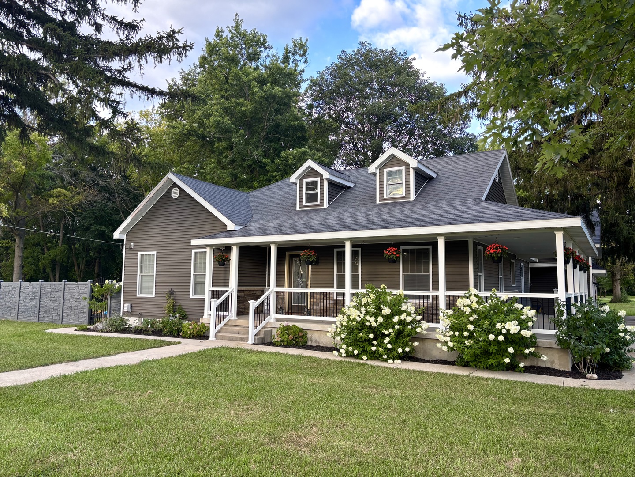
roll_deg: -0.5
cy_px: 238
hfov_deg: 67.3
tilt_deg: +6.0
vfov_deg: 53.1
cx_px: 318
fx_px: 477
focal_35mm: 26
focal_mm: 5.96
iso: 40
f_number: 1.6
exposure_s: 1/180
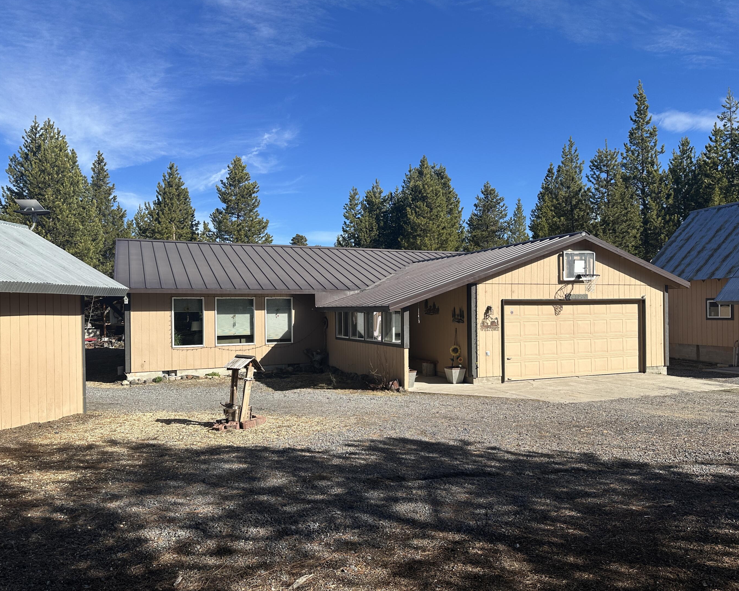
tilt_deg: -0.4
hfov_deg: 66.0
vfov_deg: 54.9
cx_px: 386
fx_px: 569
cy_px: 304
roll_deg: +0.3
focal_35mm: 26
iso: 80
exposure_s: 1/3861
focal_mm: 6.86
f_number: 1.78
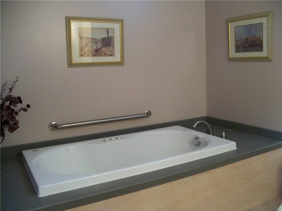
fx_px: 285
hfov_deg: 52.6
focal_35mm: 35
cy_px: 106
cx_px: 141
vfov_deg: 40.7
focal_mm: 6.2
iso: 400
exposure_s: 1/13
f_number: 3.5
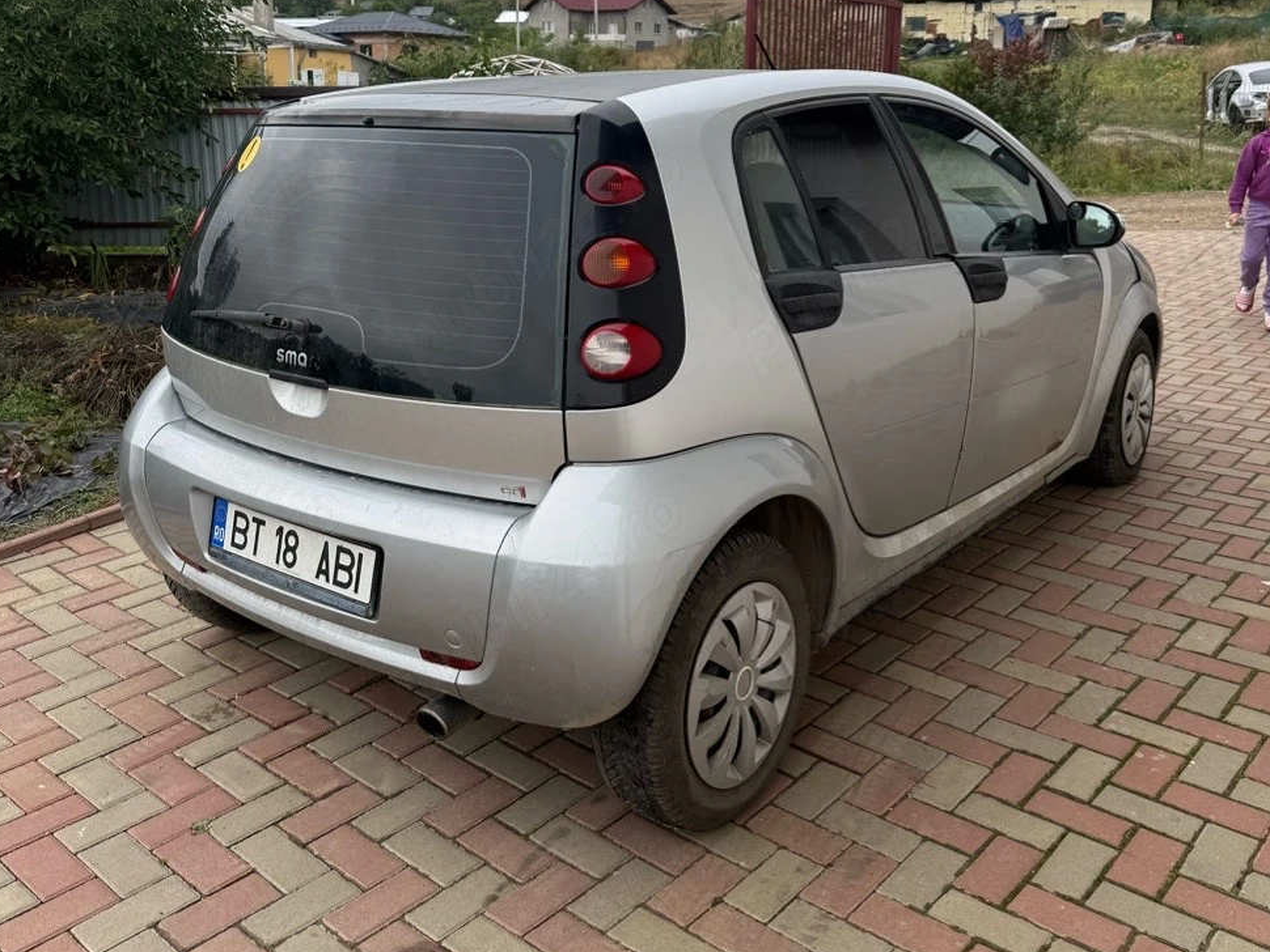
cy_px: 310
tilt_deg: -10.0
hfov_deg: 55.3
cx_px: 627
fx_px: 1211
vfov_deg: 42.3
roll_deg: -0.6
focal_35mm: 33
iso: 80
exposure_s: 1/1032
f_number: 1.78
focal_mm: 6.76
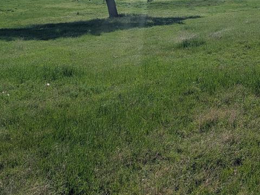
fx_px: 383
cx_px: 207
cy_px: 6
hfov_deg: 36.2
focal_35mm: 51
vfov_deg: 27.2
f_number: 1.68
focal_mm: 6.9
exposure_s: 1/2463
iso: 19
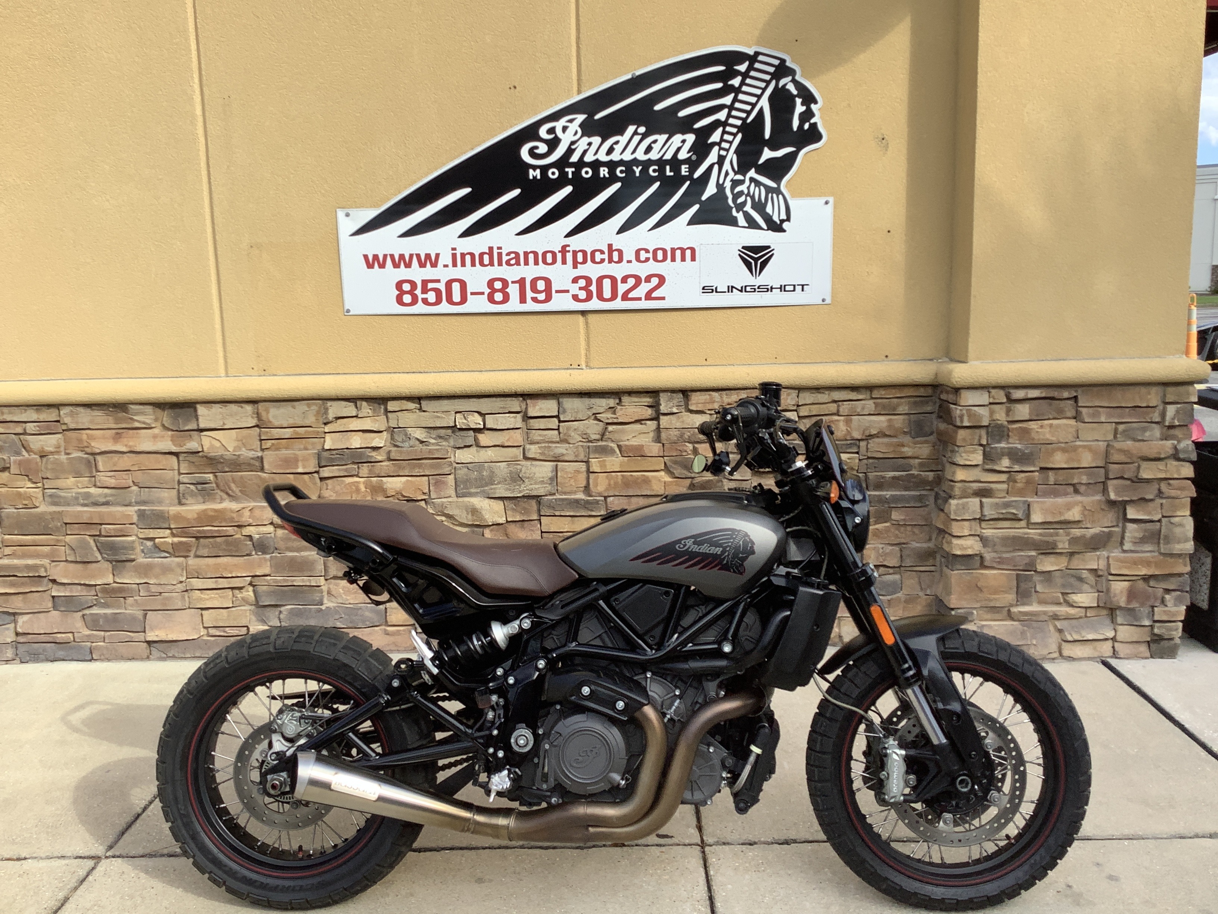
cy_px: 457
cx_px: 609
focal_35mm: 31
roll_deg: +0.9
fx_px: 1091
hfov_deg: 58.4
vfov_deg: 45.4
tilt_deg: -9.9
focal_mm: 3.3
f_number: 2.4
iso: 25
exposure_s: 1/1031
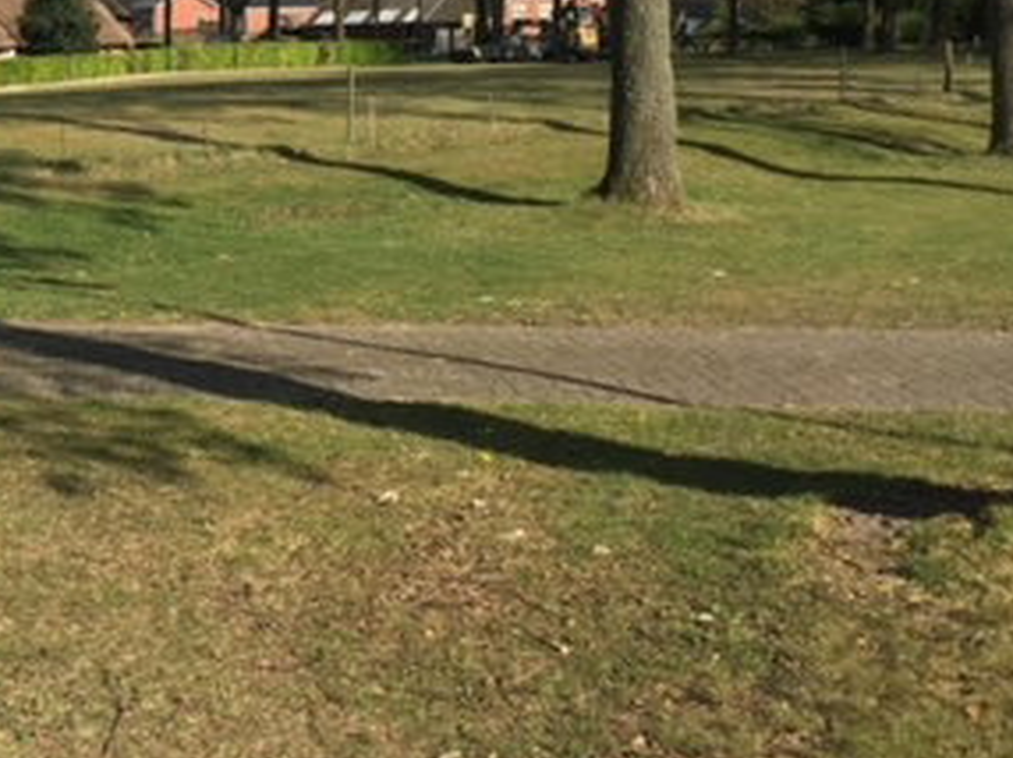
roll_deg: +1.7
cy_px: 177
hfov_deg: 27.7
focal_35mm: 65
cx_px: -50
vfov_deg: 22.3
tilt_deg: -5.3
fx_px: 1901
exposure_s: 1/1799
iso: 32
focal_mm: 4.15
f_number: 2.2
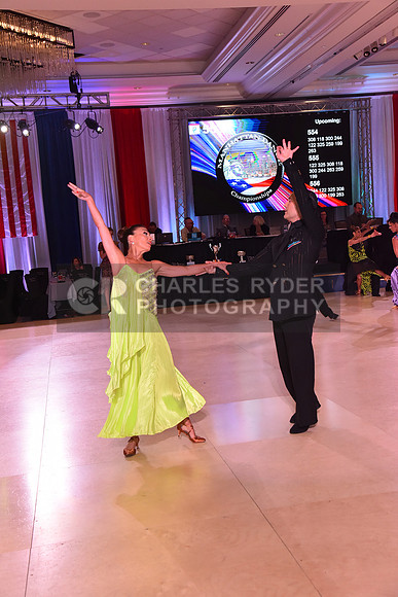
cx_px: 199
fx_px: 729
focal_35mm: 44
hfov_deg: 30.5
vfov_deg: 44.5
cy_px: 298
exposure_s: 1/320
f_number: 6.3
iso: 2500
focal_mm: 44
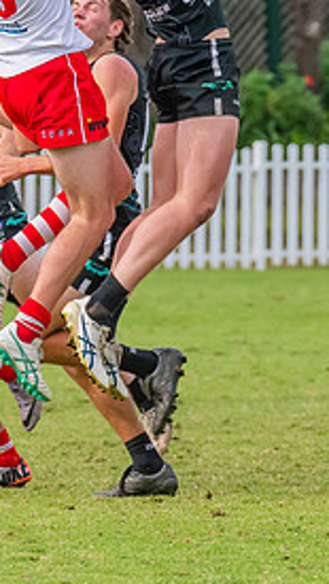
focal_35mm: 1016
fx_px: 15733
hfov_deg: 1.2
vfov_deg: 2.1
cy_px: 218
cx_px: 224
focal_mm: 270
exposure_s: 1/1600
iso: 800
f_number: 6.3
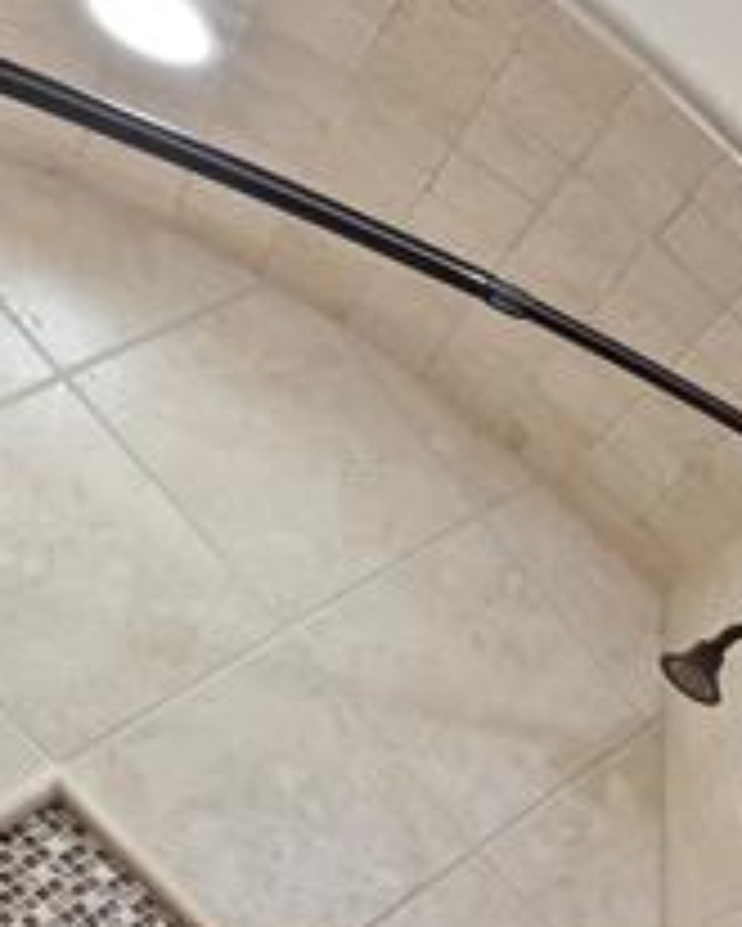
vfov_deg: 25.6
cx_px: 1349
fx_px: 1536
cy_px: 1375
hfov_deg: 19.7
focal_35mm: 56
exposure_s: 1/2.5
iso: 640
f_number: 9
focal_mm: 12
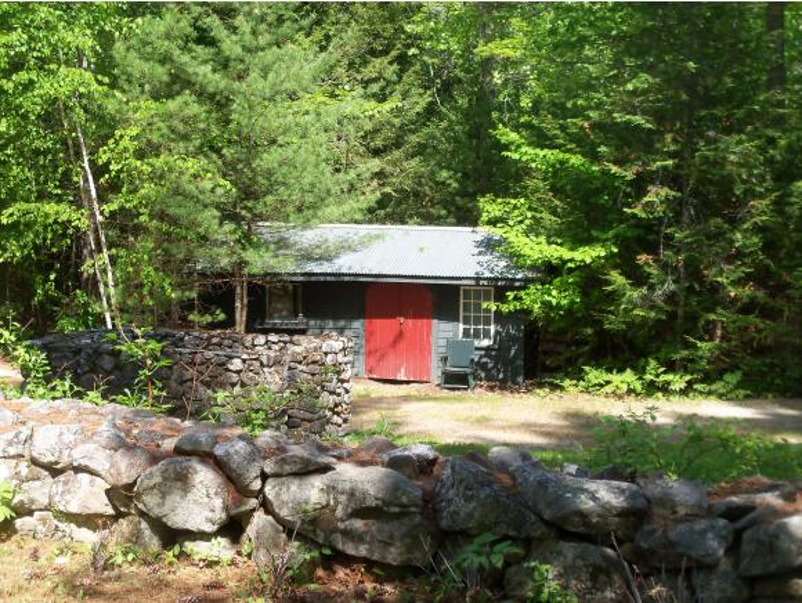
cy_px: 302
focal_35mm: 60
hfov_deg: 32.2
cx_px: 401
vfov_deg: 24.5
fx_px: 1391
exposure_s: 1/250
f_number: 3.4
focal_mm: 10.7
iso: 64
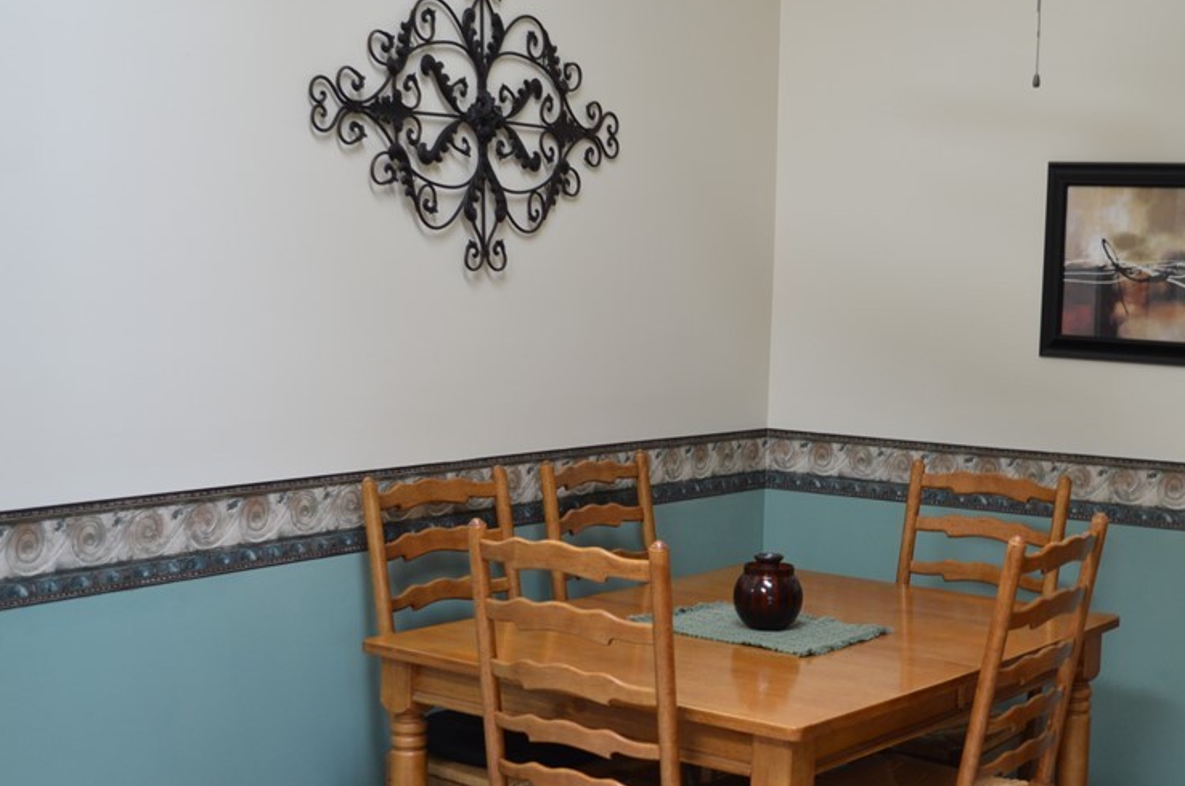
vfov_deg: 25.3
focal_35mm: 53
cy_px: 507
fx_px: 1742
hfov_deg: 37.2
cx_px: 789
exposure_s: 1/25
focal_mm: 24
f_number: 4
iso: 400
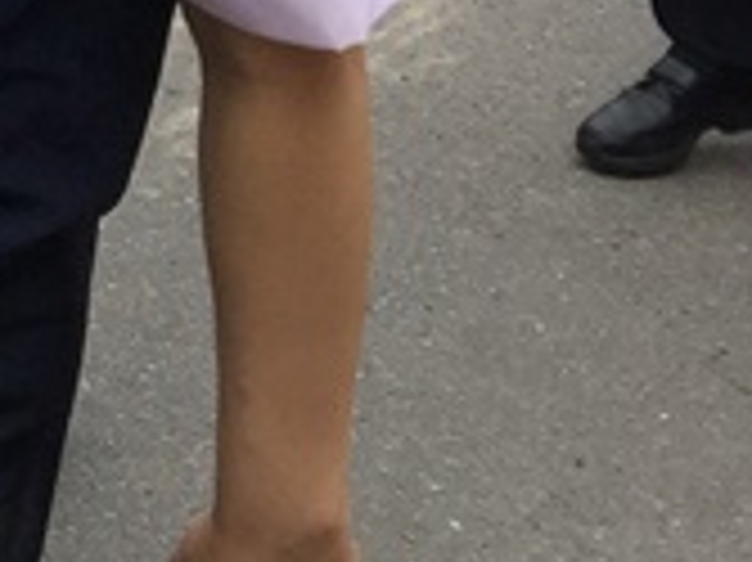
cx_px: -1076
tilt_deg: -10.7
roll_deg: -3.1
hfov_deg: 9.8
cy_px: -328
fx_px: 3864
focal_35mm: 178
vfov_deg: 8.1
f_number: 2.2
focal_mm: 4.15
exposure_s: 1/444
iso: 32
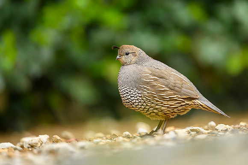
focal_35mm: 630
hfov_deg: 3.3
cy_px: 81
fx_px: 4340
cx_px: 133
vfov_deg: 2.2
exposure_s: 1/400
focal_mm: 560
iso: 800
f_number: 4
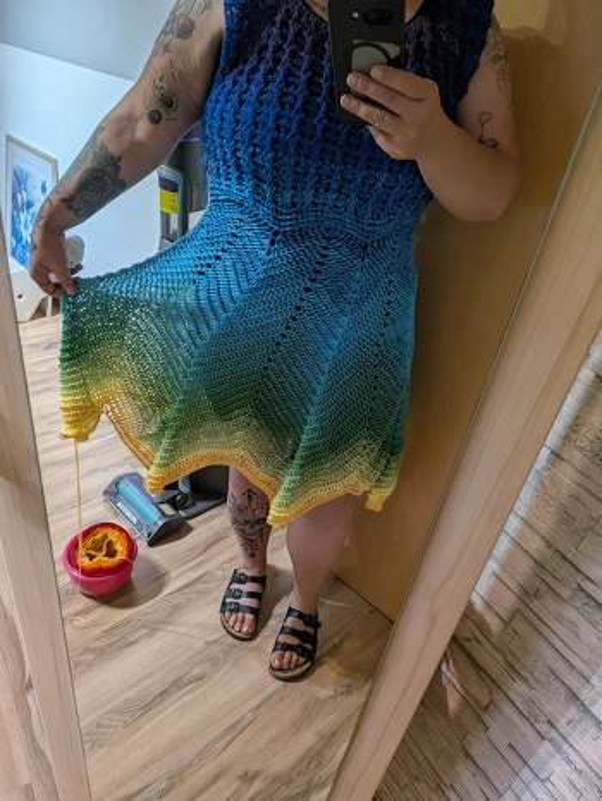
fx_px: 556
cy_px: 400
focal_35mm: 24
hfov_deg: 56.9
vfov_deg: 71.6
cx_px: 301
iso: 245
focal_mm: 4.53
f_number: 1.7
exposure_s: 1/50
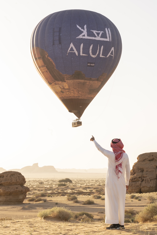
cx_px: 78
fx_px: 569
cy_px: 117
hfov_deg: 15.7
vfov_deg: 23.4
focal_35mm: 87
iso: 320
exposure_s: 1/200
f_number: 10
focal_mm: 86
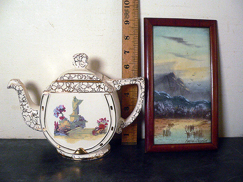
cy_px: 91
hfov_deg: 51.4
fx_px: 253
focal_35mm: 36
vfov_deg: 39.7
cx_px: 122
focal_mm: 6
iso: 400
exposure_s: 1/50
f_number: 2.8
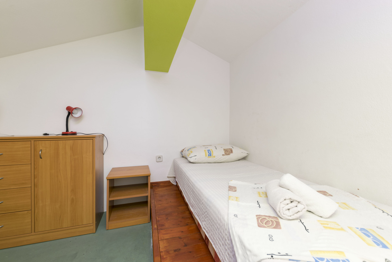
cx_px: 196
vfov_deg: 77.3
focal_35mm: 15
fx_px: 163
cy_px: 131
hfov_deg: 100.4
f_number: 8
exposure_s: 1/160
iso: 100
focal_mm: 10
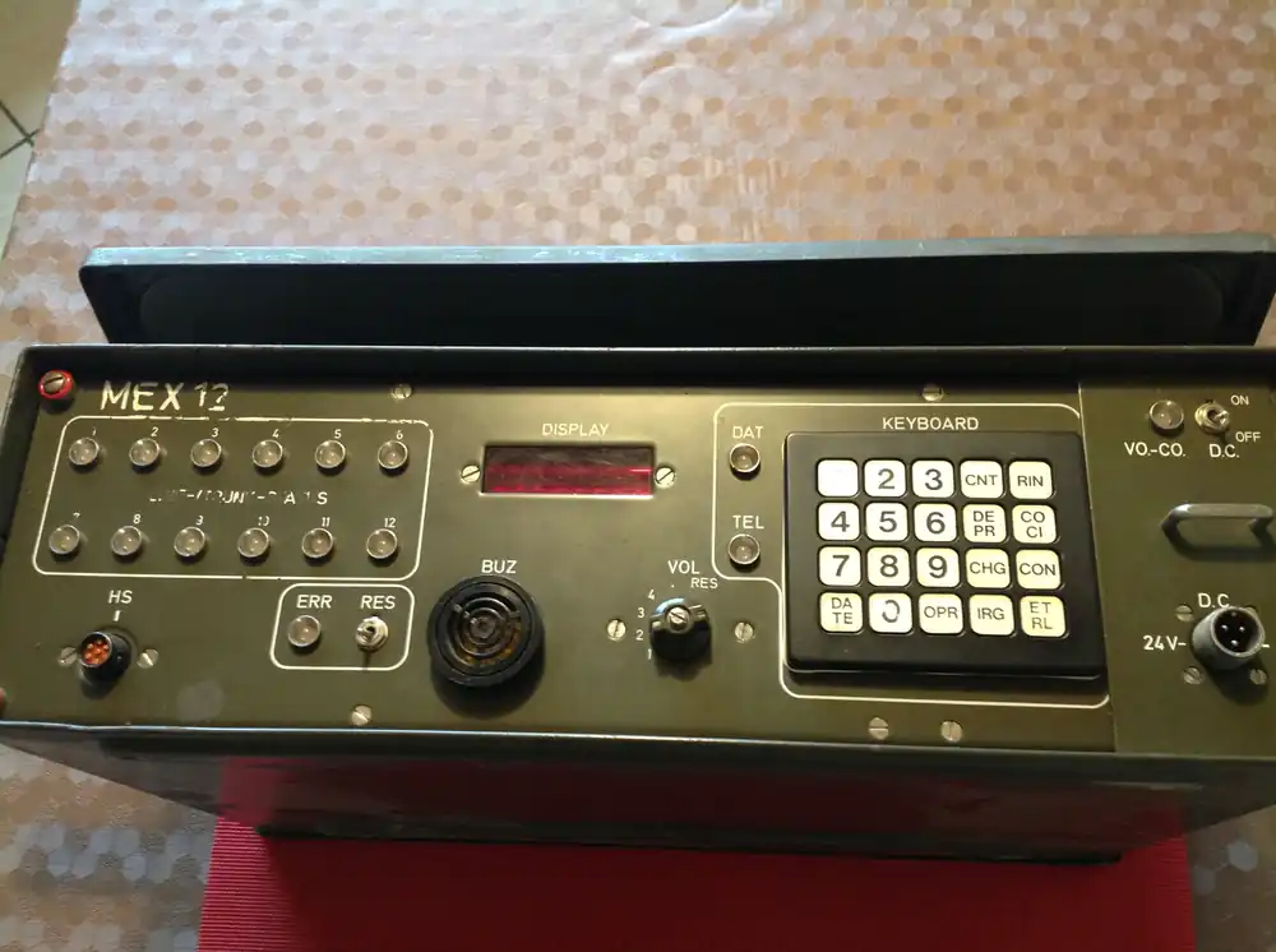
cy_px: 476
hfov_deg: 52.7
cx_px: 638
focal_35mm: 35
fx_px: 1288
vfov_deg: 40.6
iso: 250
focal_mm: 4.28
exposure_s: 1/15
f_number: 2.4
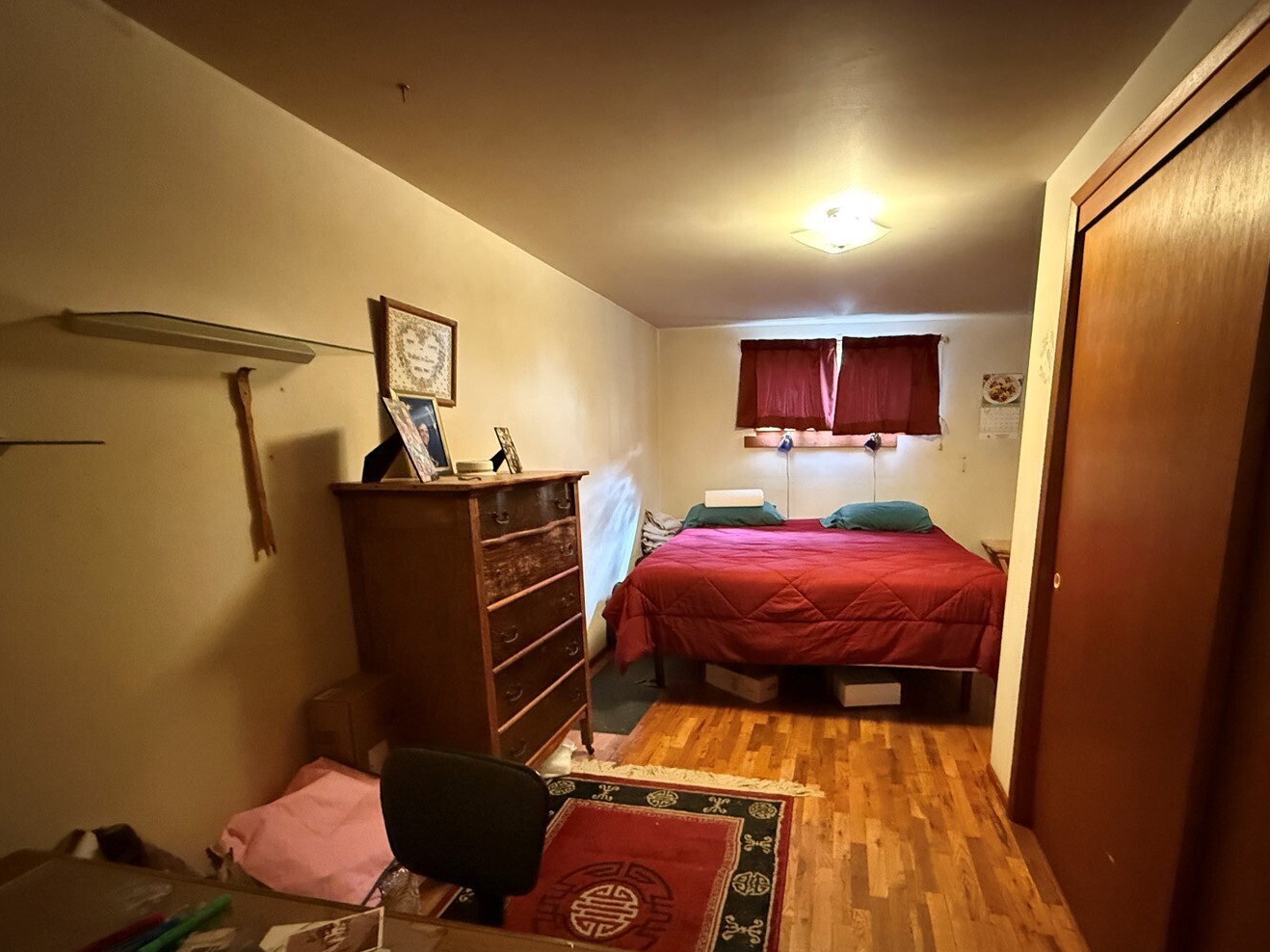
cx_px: 723
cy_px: 569
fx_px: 624
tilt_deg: -11.9
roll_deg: +0.7
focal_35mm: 17
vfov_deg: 73.9
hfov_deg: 90.5
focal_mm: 2.22
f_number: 2.2
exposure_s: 1/40
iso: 1250
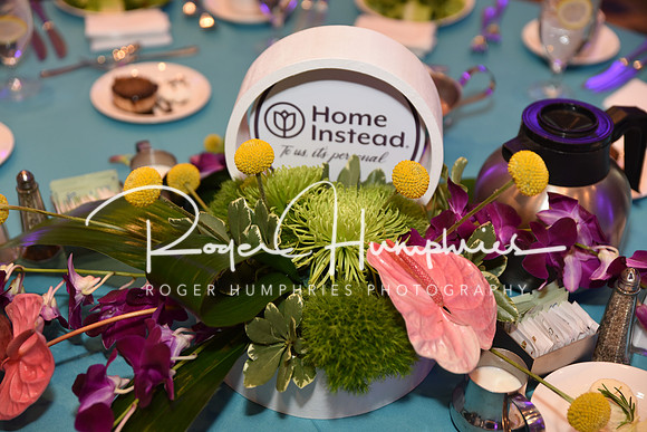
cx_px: 324
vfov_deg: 26.0
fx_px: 935
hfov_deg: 38.2
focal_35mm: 52
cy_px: 216
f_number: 2.8
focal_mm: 52
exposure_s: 1/60
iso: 900
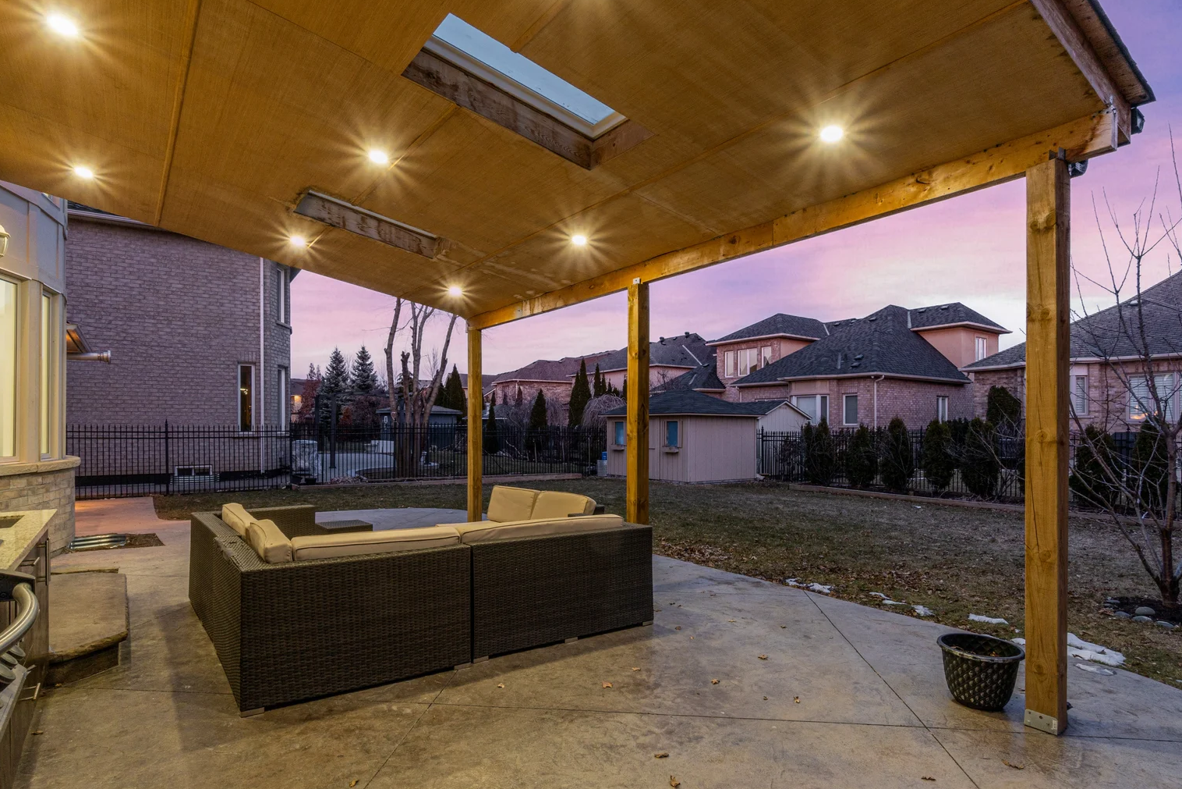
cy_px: 428
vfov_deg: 64.5
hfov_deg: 86.9
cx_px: 614
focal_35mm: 19
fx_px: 624
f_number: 13
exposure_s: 1
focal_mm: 10
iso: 160
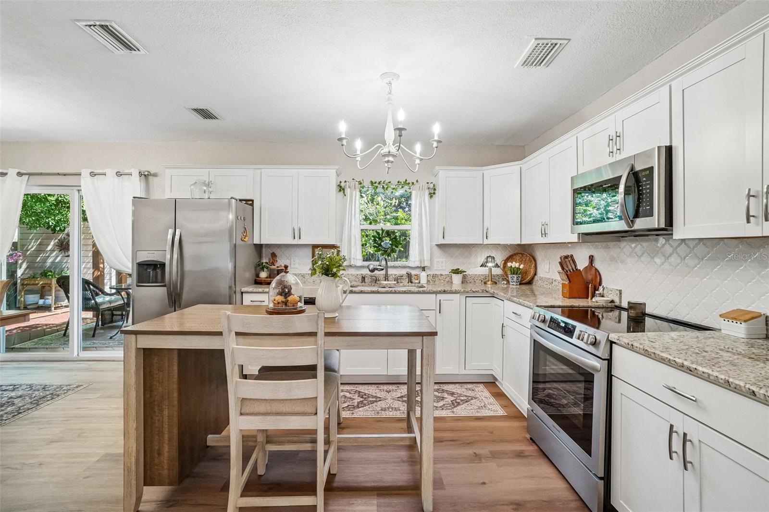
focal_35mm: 15
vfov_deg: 77.3
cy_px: 256
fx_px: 320
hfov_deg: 100.4
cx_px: 384
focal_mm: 10
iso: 640
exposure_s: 1/30
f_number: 8
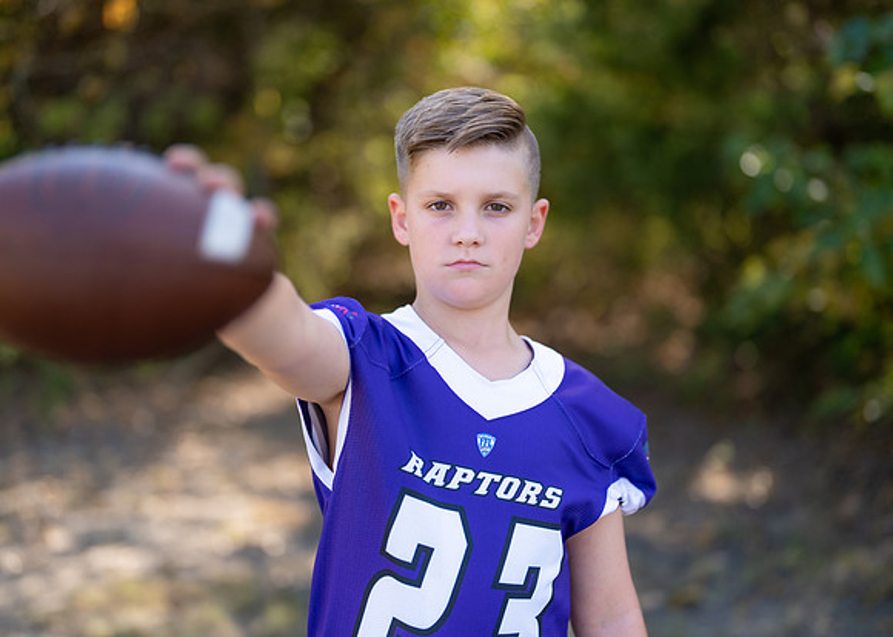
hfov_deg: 37.2
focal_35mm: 52
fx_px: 1328
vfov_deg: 27.0
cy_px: 318
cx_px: 446
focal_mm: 50
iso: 100
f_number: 1.2
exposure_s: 1/2000
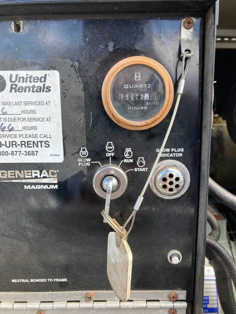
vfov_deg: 63.4
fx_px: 254
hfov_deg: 49.8
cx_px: 118
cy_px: 157
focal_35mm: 28
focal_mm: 3.99
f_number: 1.8
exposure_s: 1/264
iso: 20
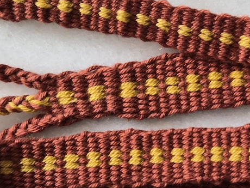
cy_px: 117
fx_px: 542
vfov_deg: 19.6
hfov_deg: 25.6
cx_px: 199
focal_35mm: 75
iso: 160
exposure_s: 1/100
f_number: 1.8
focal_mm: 5.4
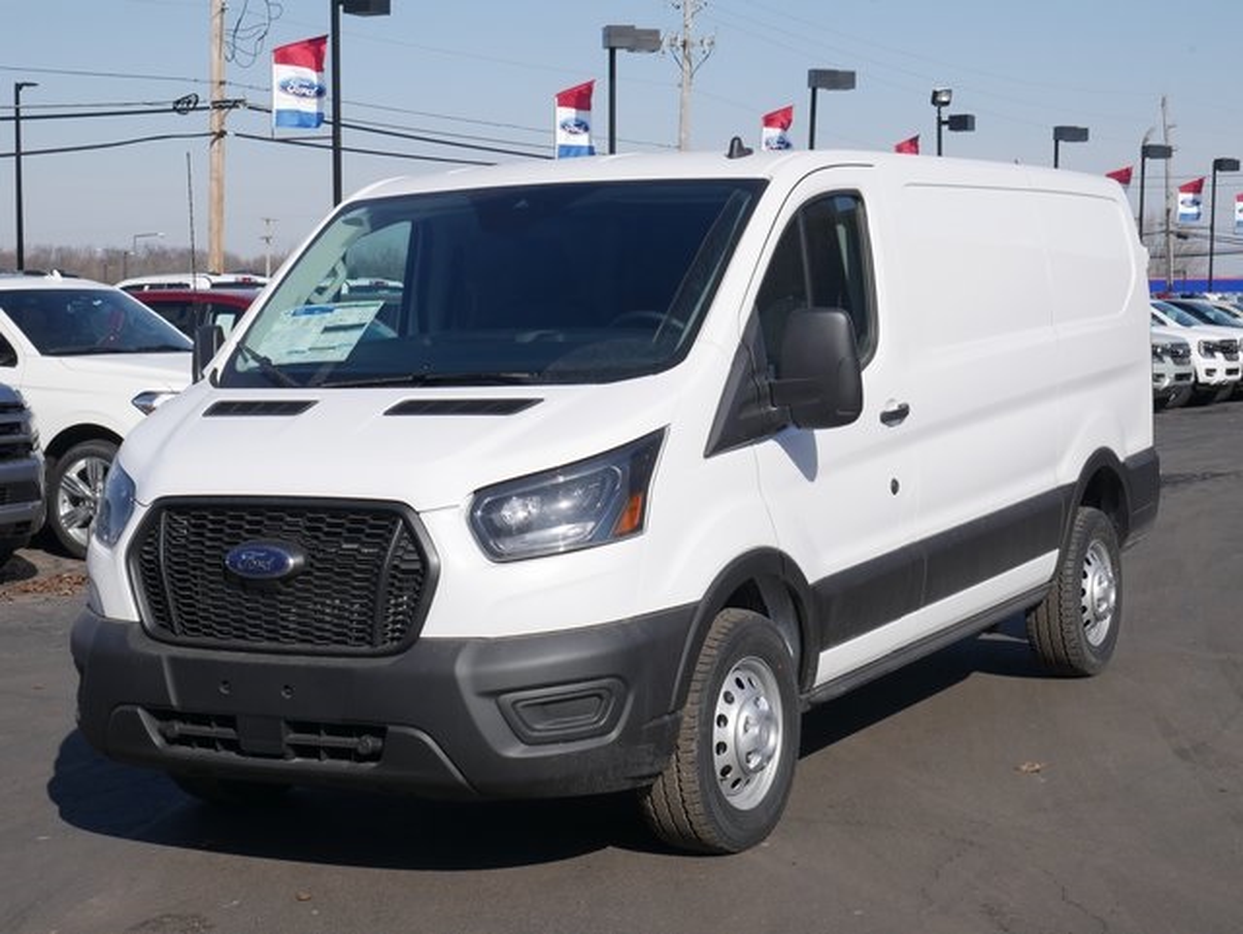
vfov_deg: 23.0
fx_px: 2300
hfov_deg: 30.2
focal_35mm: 64
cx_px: 622
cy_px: 467
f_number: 10
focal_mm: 32
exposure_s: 1/400
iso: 200
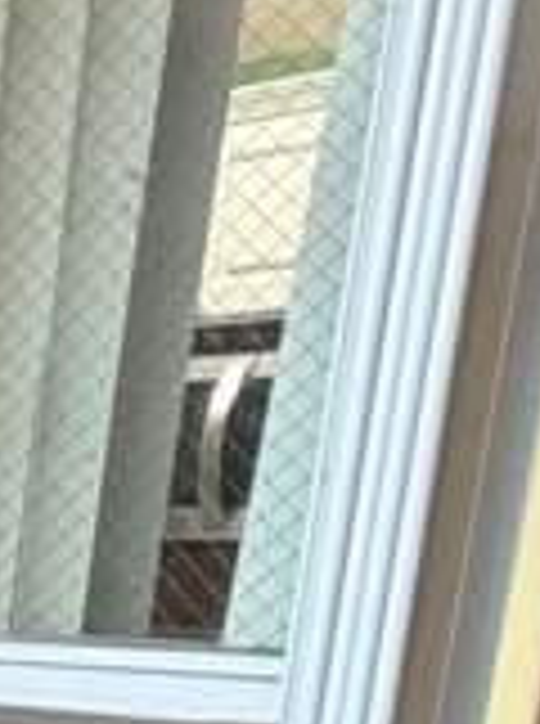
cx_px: -1094
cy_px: 976
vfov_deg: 19.3
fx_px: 1942
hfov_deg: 10.7
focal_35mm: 93
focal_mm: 2.22
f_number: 2.2
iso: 200
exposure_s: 1/121
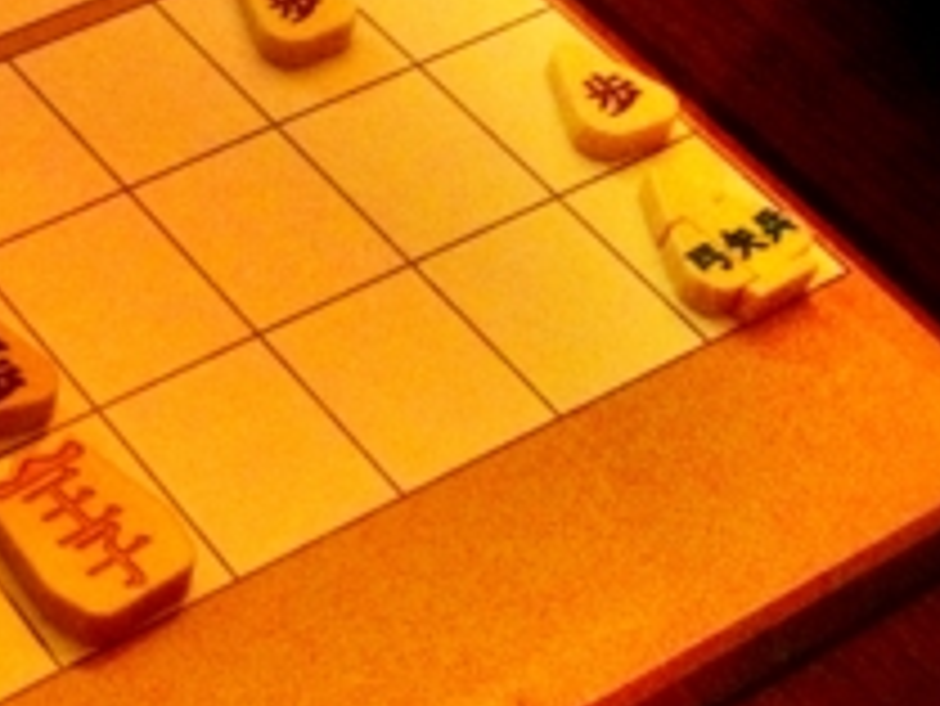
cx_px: -243
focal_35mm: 107
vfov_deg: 13.8
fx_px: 2907
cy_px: 117
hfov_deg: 17.4
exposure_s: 1/17
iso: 500
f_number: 2.4
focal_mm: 4.28
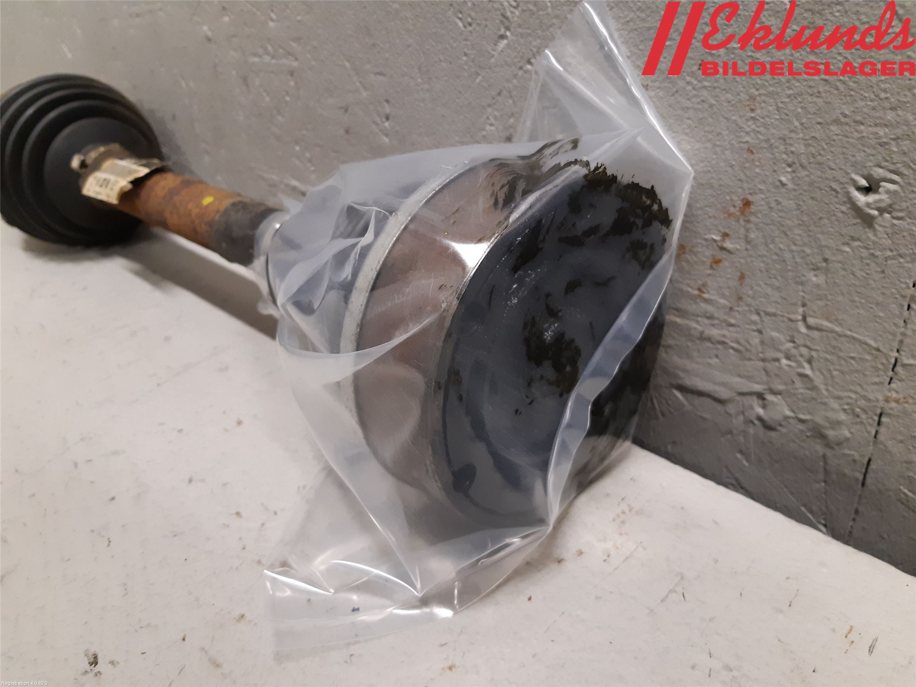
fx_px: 688
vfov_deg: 53.1
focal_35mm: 26
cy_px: 344
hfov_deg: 67.3
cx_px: 458
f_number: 1.7
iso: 200
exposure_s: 1/50
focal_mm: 3.93
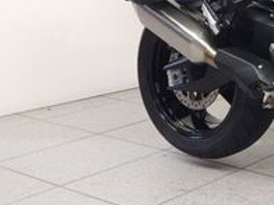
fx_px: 594
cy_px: -24
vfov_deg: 18.8
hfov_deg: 21.7
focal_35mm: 75
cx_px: 412
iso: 100
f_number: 1.8
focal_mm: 5.4
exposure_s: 1/30
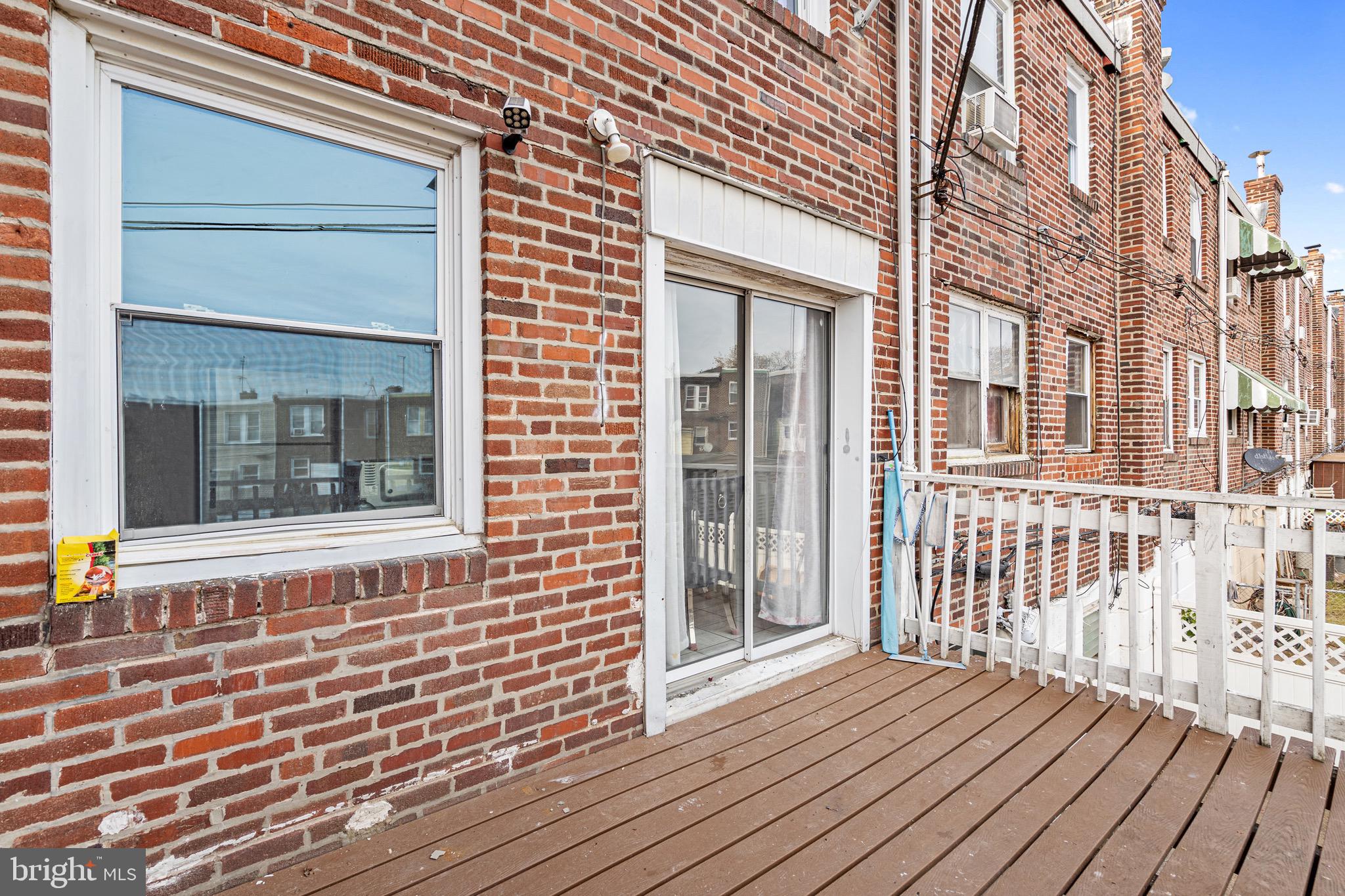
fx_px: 598
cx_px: 672
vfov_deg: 73.7
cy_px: 448
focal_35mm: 16
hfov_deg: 96.7
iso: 250
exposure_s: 1/40
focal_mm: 16
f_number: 8
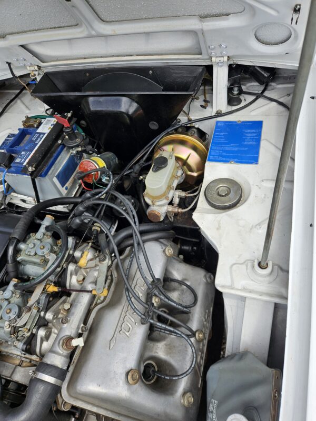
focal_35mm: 23
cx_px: 158
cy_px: 210
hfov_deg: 58.9
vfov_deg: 73.9
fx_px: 280
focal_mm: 5.4
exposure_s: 1/807
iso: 25
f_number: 1.8
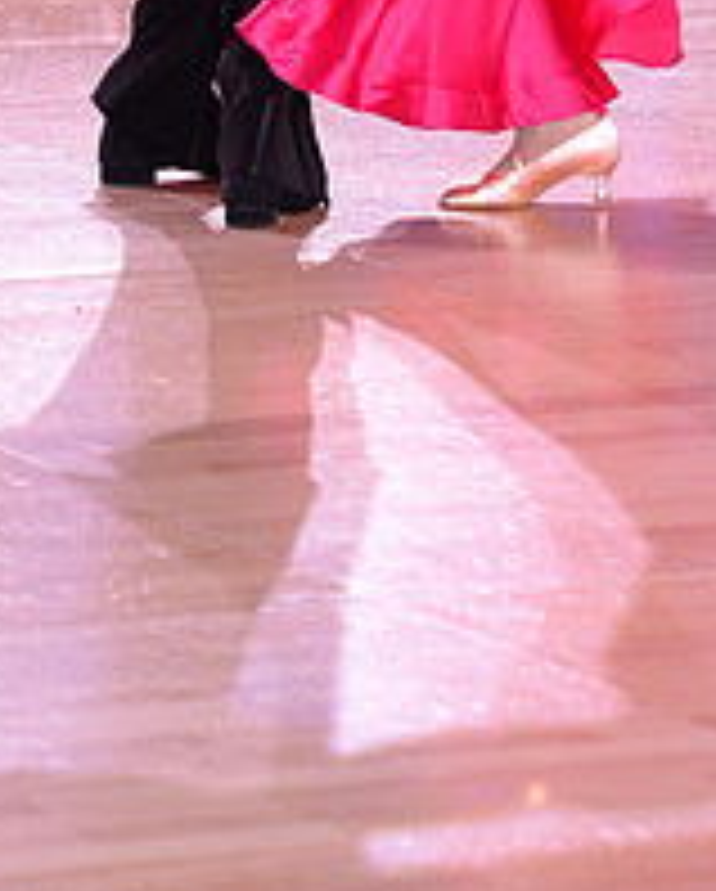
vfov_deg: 6.2
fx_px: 8113
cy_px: -369
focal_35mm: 307
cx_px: 475
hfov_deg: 5.1
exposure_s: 1/250
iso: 1600
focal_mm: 112
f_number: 4.5
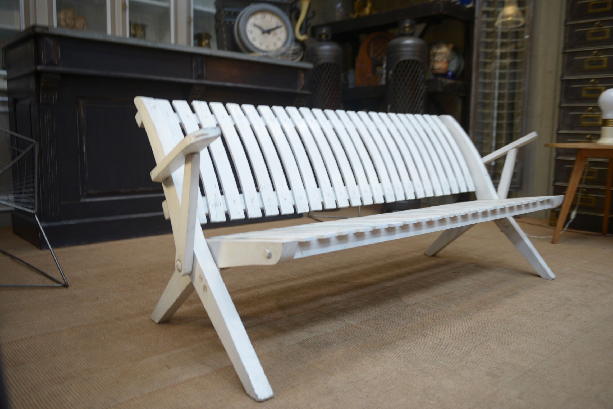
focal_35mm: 32
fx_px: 545
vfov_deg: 41.1
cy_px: 203
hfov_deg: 58.7
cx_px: 309
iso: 200
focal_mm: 31
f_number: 2.8
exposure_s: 1/60
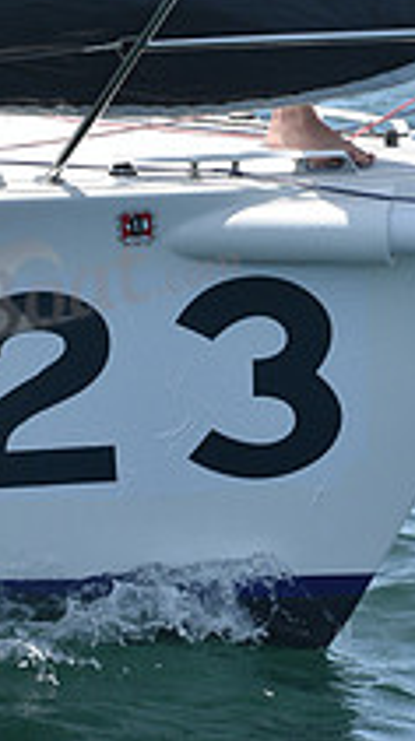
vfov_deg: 10.4
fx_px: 3969
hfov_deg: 6.0
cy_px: -274
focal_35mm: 202
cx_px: 424
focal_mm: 70
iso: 320
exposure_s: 1/1250
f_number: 6.3
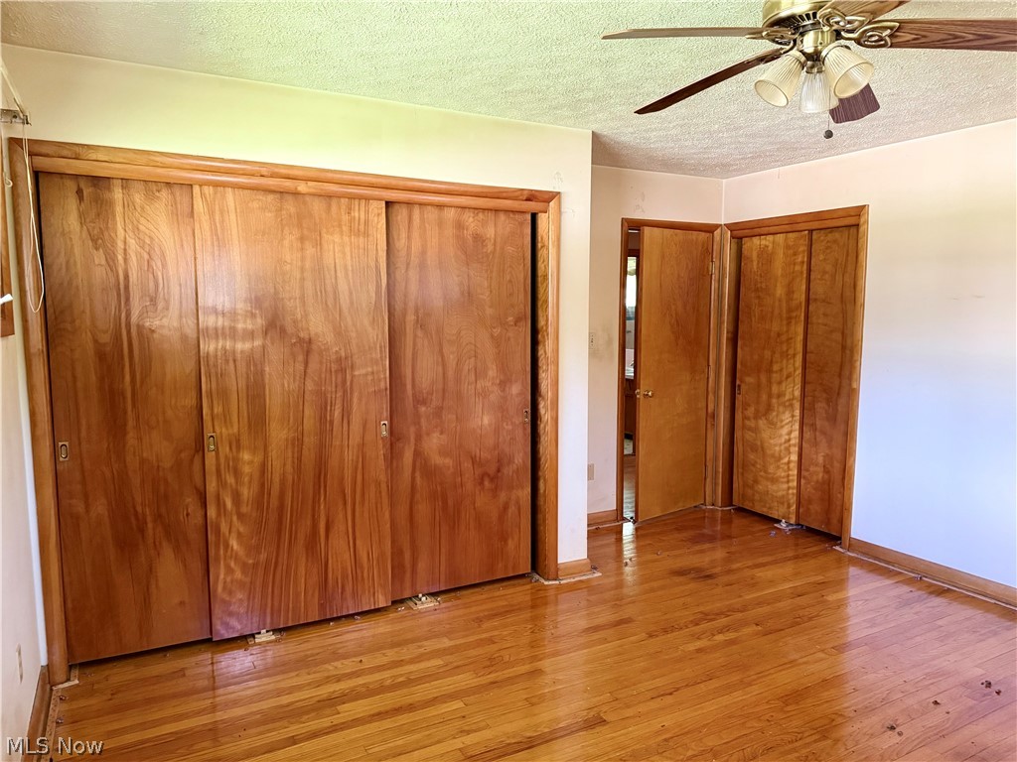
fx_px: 705
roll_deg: +0.0
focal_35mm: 24
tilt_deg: -5.4
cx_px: 508
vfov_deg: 56.8
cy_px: 381
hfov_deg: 71.6
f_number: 1.78
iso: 500
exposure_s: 1/60
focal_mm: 6.76
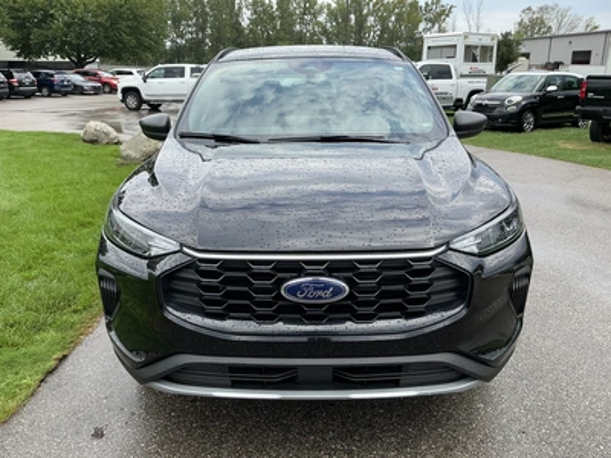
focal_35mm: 28
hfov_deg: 63.4
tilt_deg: -17.1
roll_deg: -0.2
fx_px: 494
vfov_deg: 49.7
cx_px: 306
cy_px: 229
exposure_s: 1/540
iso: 25
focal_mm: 3
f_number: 1.8
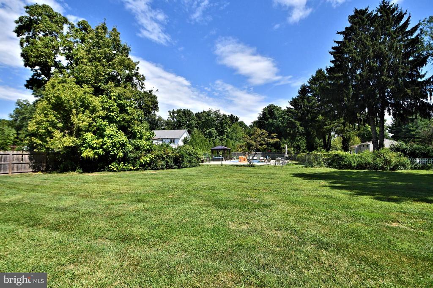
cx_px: 216
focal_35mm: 15
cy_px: 144
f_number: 6.3
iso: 1000
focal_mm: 10.5
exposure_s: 1/5000
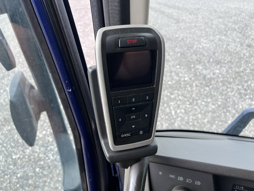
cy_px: 96
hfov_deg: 67.3
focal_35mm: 26
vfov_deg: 53.1
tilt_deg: -34.1
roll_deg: +1.4
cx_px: 127
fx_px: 191
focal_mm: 5.1
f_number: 1.6
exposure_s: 1/323
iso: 50
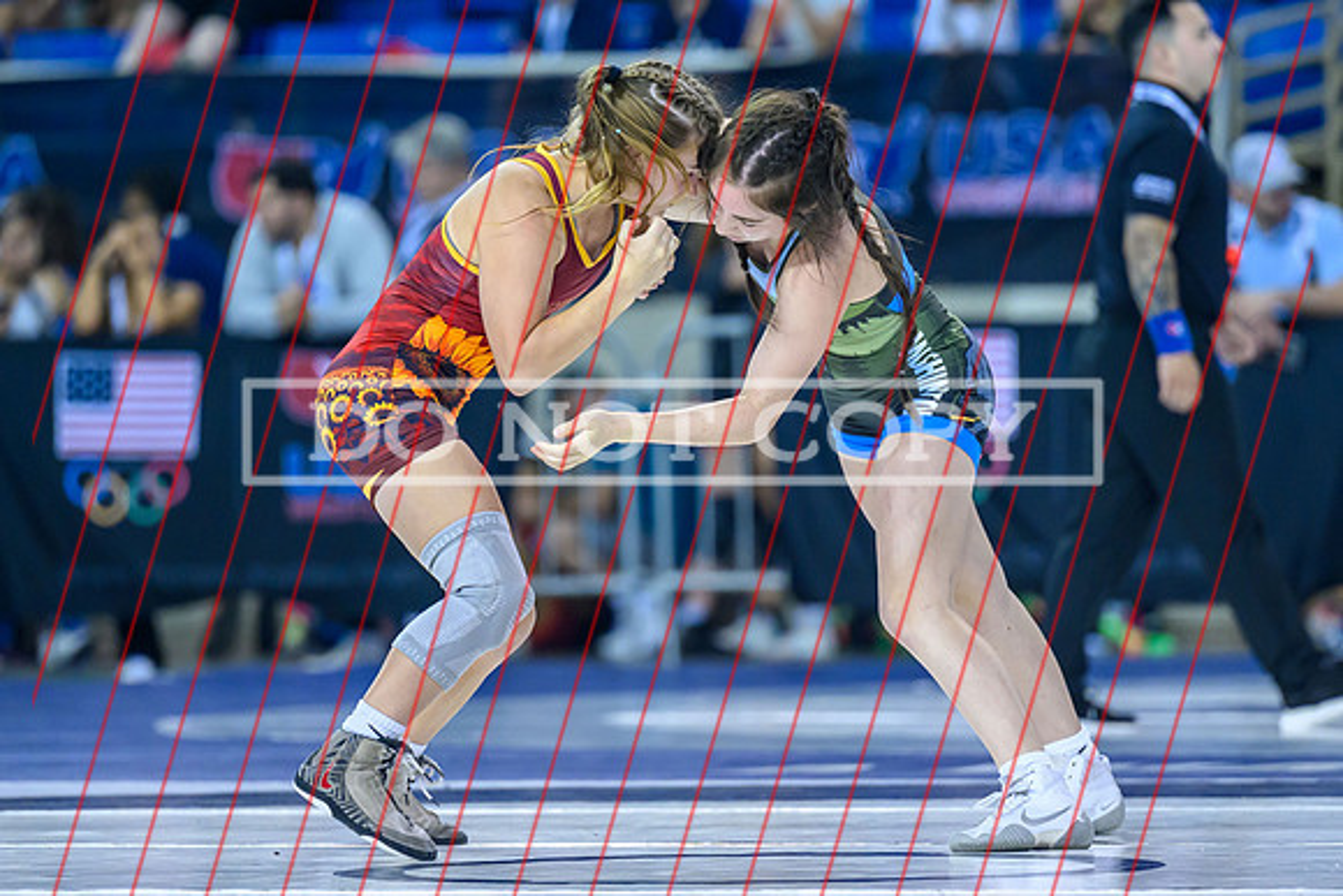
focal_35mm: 329
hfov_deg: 6.3
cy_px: 461
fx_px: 12292
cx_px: 733
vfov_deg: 4.2
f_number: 2.8
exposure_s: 1/800
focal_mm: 200
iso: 2000
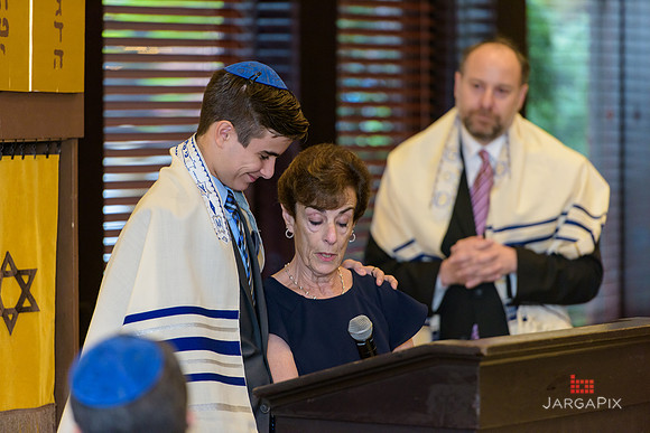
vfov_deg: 6.9
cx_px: 325
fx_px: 3612
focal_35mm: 200
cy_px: 216
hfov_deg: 10.3
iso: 1600
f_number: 3.2
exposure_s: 1/125
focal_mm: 200
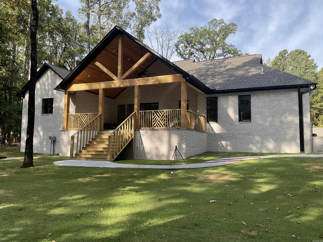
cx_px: 162
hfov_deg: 61.7
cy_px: 121
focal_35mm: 29
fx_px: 271
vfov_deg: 48.2
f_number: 1.8
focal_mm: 3
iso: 16
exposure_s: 1/509
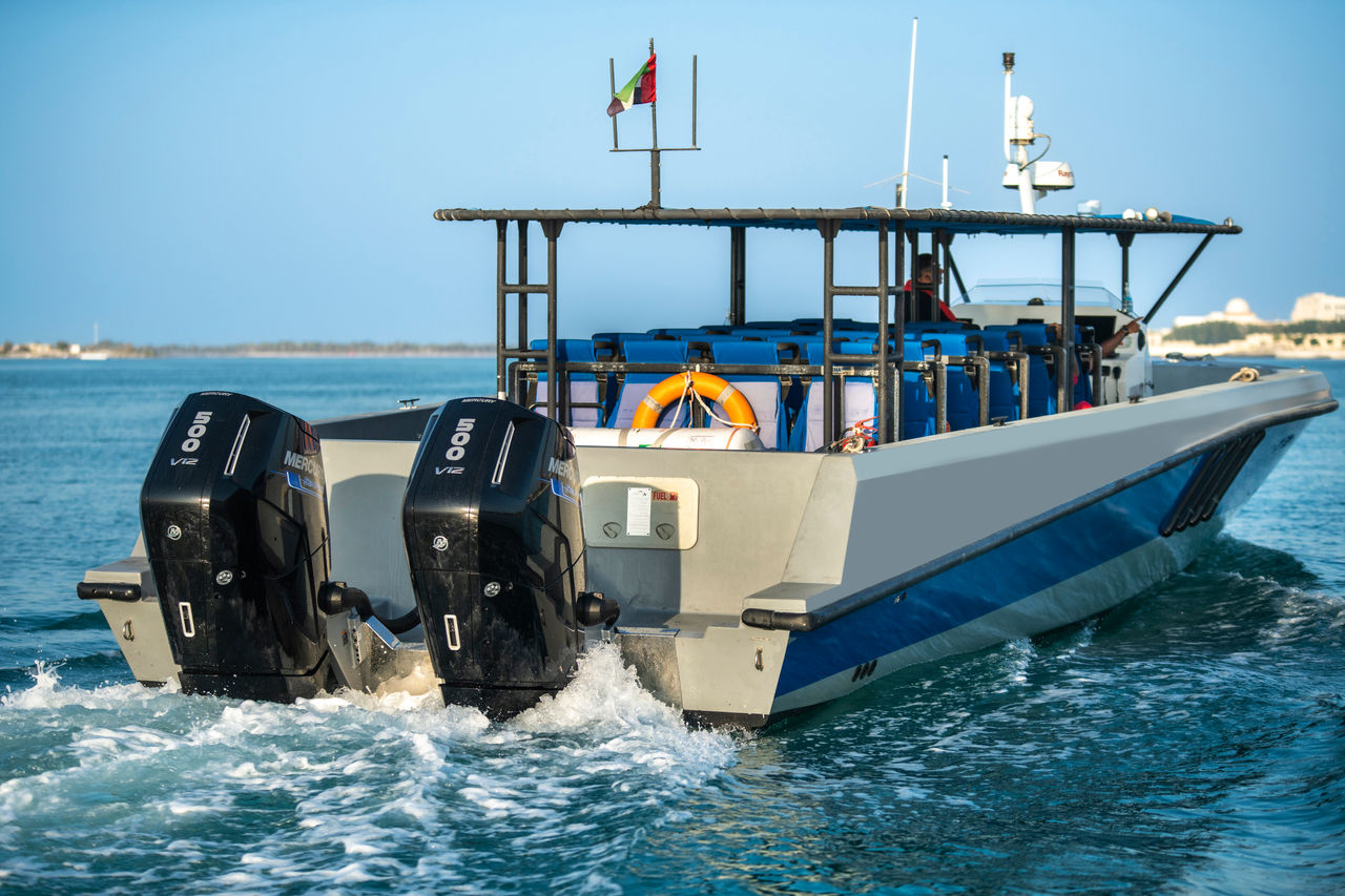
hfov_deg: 20.9
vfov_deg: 14.0
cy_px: 448
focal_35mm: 98
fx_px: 3647
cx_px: 672
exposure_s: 1/4000
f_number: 2.8
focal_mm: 95
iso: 125
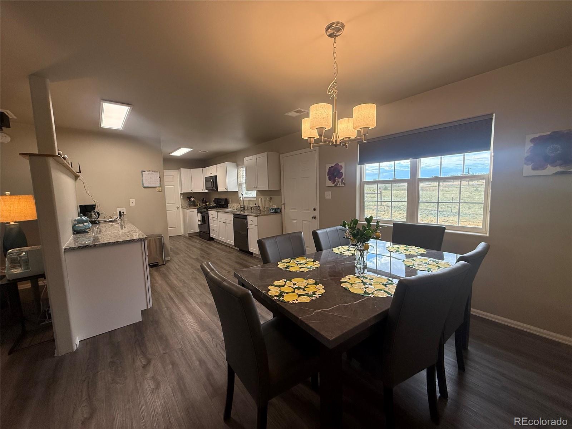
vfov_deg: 85.7
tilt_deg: -5.2
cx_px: 286
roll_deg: +1.9
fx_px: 231
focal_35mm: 14
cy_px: 214
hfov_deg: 102.1
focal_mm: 2.22
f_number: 2.2
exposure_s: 1/120
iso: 125
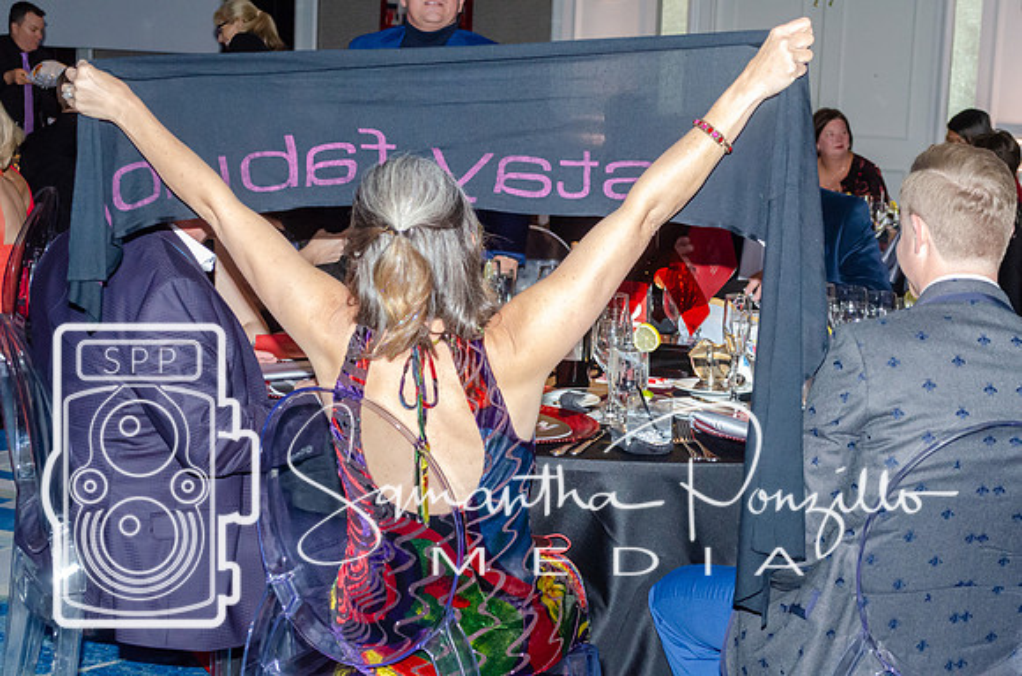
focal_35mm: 66
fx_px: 1870
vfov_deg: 20.5
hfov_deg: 30.6
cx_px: 511
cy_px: 338
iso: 3200
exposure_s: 1/60
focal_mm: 44
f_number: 5.3
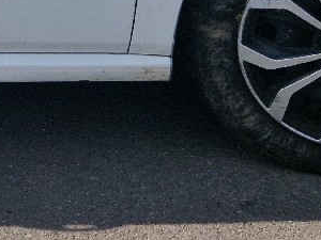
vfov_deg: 9.7
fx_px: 1363
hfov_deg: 12.5
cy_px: -150
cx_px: -220
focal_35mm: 147
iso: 50
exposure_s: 1/1667
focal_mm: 5.4
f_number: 1.8
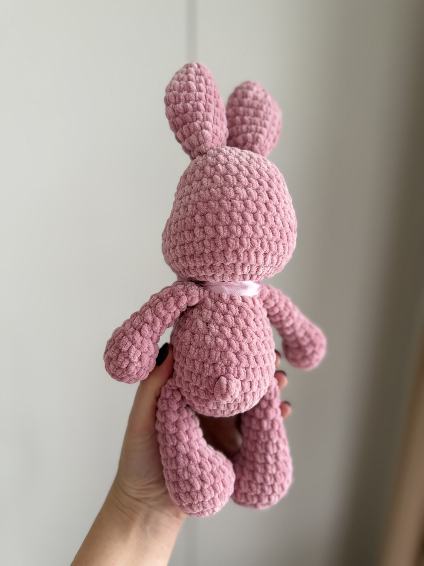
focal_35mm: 24
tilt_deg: -15.5
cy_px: 283
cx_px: 212
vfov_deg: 71.6
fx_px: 392
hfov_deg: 56.8
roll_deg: -2.2
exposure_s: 1/60
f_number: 1.78
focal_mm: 6.76
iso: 250
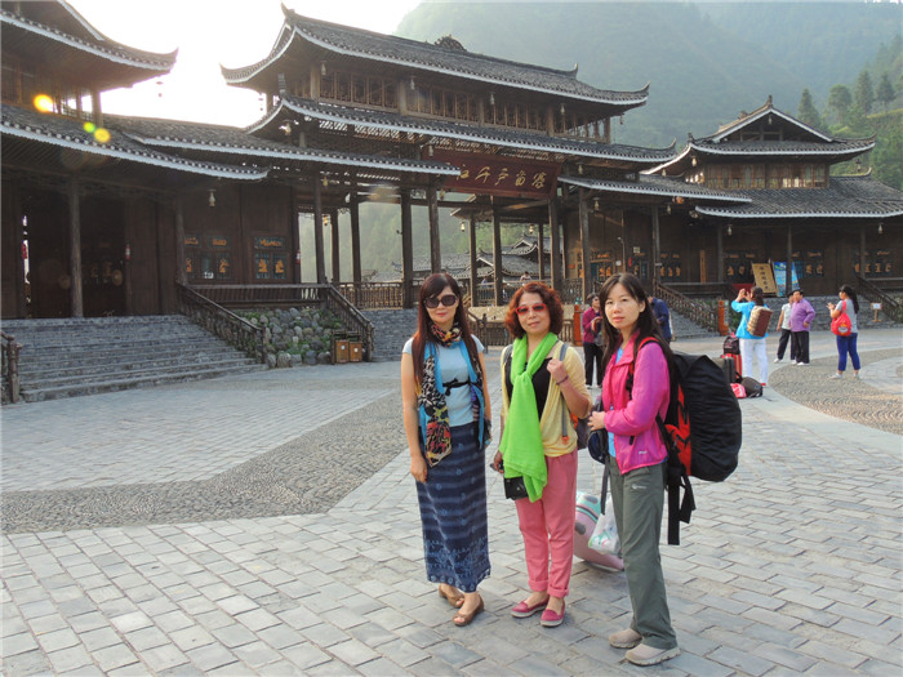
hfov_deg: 60.0
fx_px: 783
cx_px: 452
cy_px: 338
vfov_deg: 46.8
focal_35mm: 30
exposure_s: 1/50
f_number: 6.9
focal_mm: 5.3
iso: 100
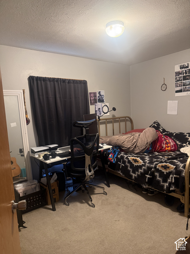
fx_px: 176
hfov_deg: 56.8
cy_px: 127
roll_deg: +3.2
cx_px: 95
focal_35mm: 24
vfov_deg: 71.6
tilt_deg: -6.0
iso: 500
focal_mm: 6.76
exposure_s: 1/60
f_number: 1.78
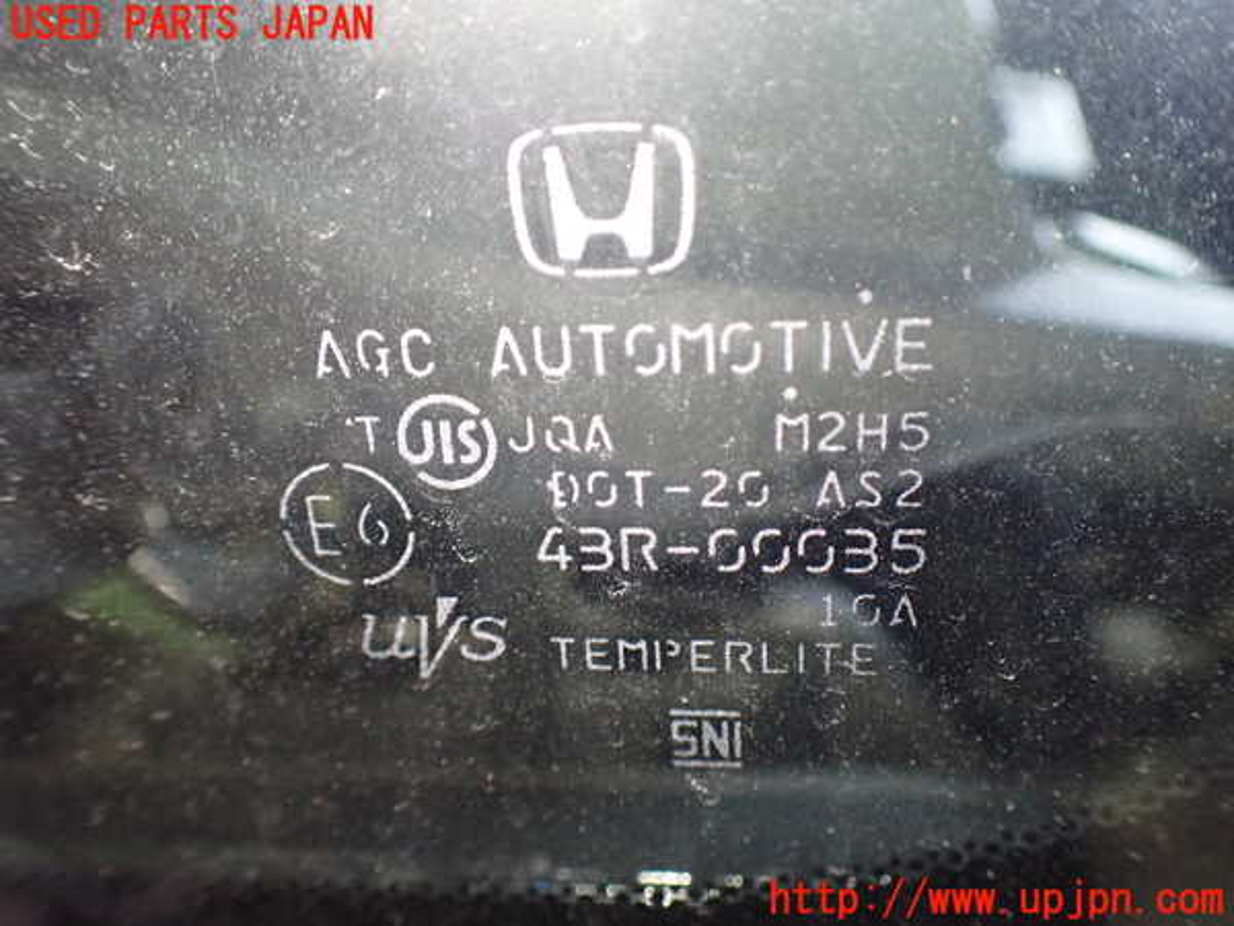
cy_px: 463
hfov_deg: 60.0
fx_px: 1069
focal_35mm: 30
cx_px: 617
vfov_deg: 46.8
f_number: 2.3
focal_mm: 5.4
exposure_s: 1/40
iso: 800
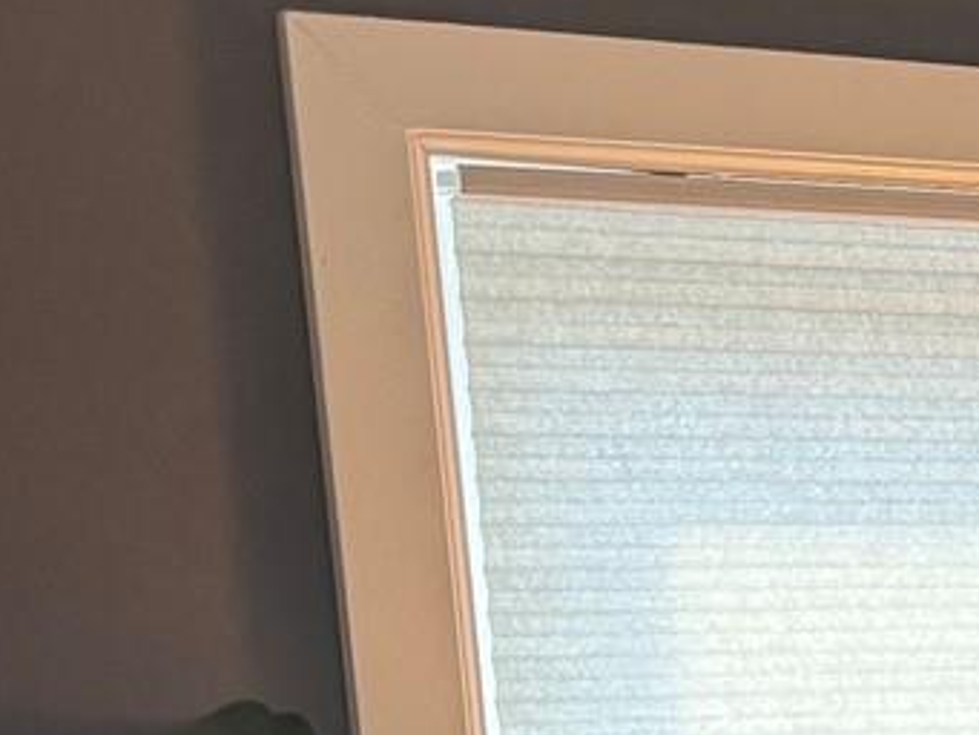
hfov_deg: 10.4
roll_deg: +0.2
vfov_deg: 10.0
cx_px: 2791
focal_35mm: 144
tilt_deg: -7.7
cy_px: 1140
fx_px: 4074
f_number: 1.78
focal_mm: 6.76
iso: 200
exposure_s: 1/125
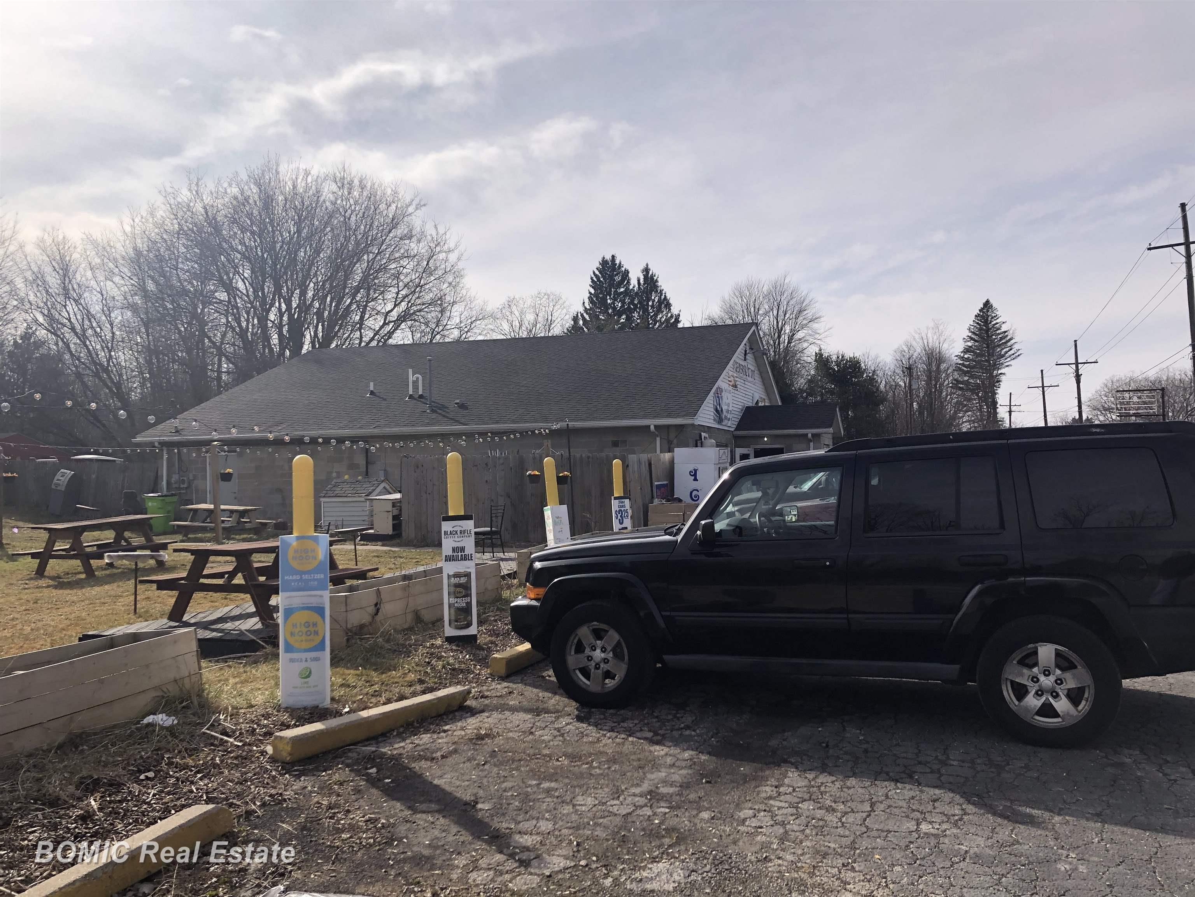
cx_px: 598
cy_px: 448
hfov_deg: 63.4
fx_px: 967
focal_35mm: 28
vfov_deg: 49.7
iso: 25
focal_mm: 3.99
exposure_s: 1/3436
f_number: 1.8
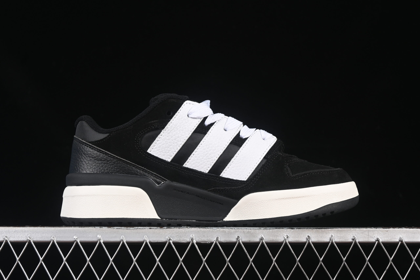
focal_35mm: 75
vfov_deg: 18.2
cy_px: 140
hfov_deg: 27.0
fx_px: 875
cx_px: 210
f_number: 6.3
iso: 160
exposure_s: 1/60
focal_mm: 50
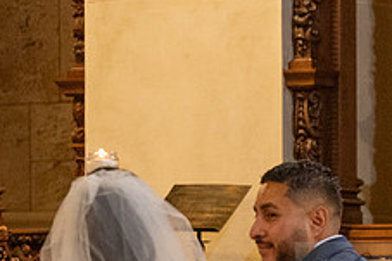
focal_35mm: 363
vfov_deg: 3.8
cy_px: 339
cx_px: 575
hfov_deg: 5.6
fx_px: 3950
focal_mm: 104
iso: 3200
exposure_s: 1/200
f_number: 4
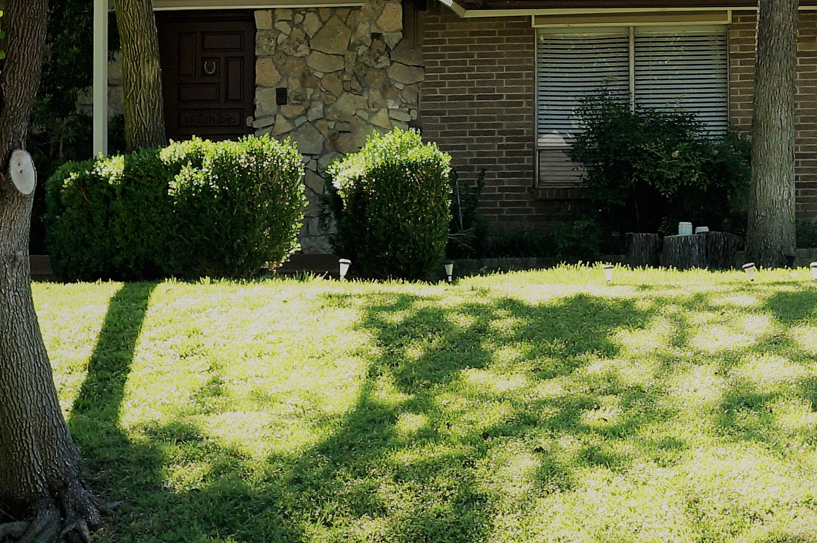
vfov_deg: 11.5
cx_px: 613
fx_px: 2675
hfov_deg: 17.3
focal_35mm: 118
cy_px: 88
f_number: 5.6
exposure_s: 1/160
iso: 100
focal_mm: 24
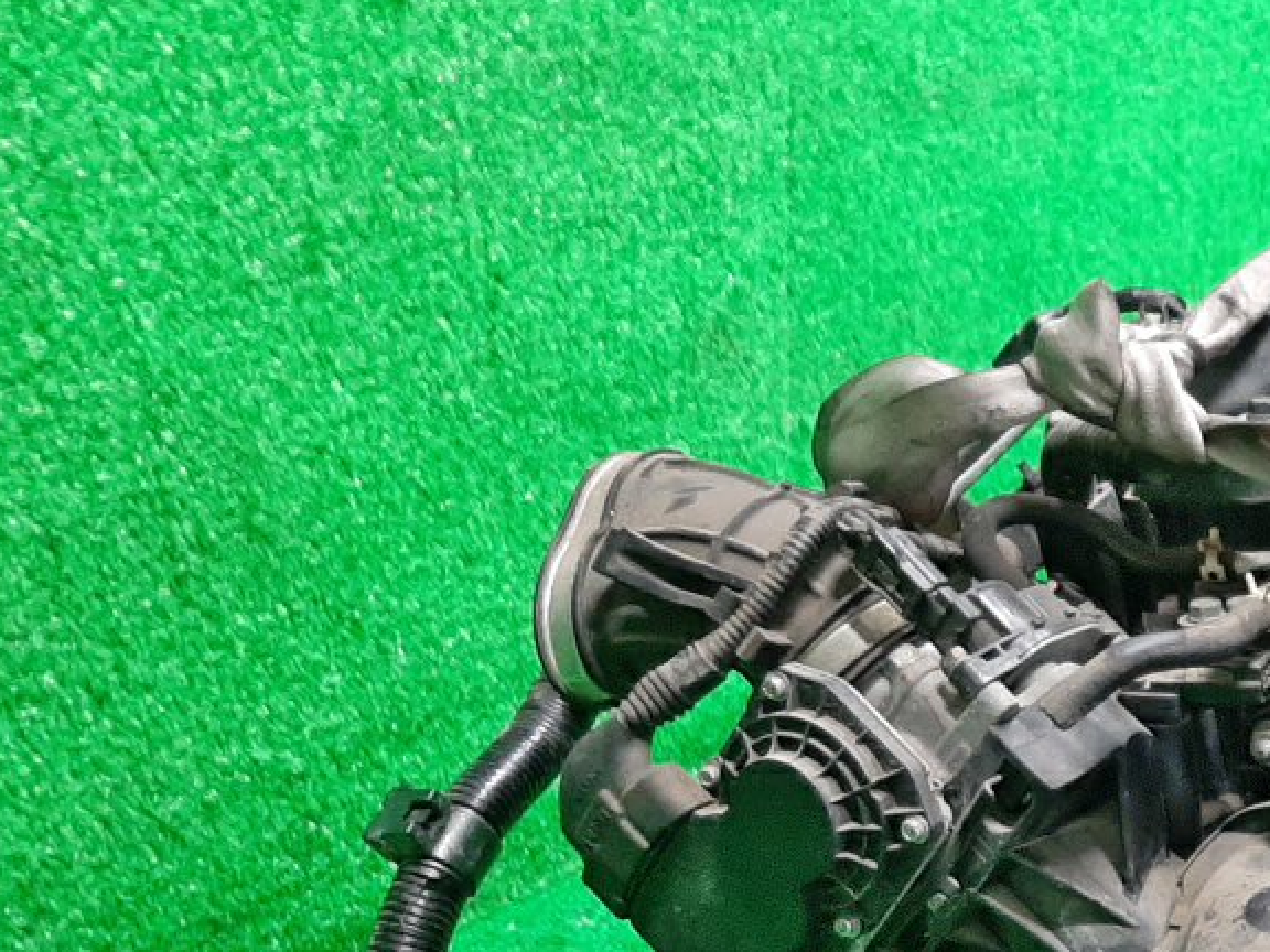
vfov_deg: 21.4
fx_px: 2385
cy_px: 1064
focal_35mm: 65
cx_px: 1457
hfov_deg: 26.9
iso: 245
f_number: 1.7
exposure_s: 1/50
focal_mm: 3.93
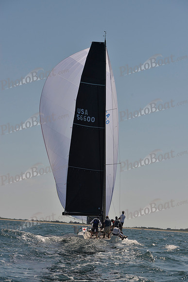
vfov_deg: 27.0
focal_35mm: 75
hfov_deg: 18.2
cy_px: 141
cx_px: 94
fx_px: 587
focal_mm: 75
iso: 280
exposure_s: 1/1250
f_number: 7.1
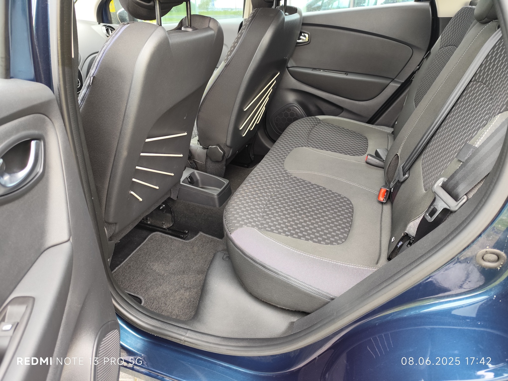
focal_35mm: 23
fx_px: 338
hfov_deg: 73.9
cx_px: 254
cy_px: 190
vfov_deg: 58.9
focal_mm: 6.14
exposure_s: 1/100
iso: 320
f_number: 1.65
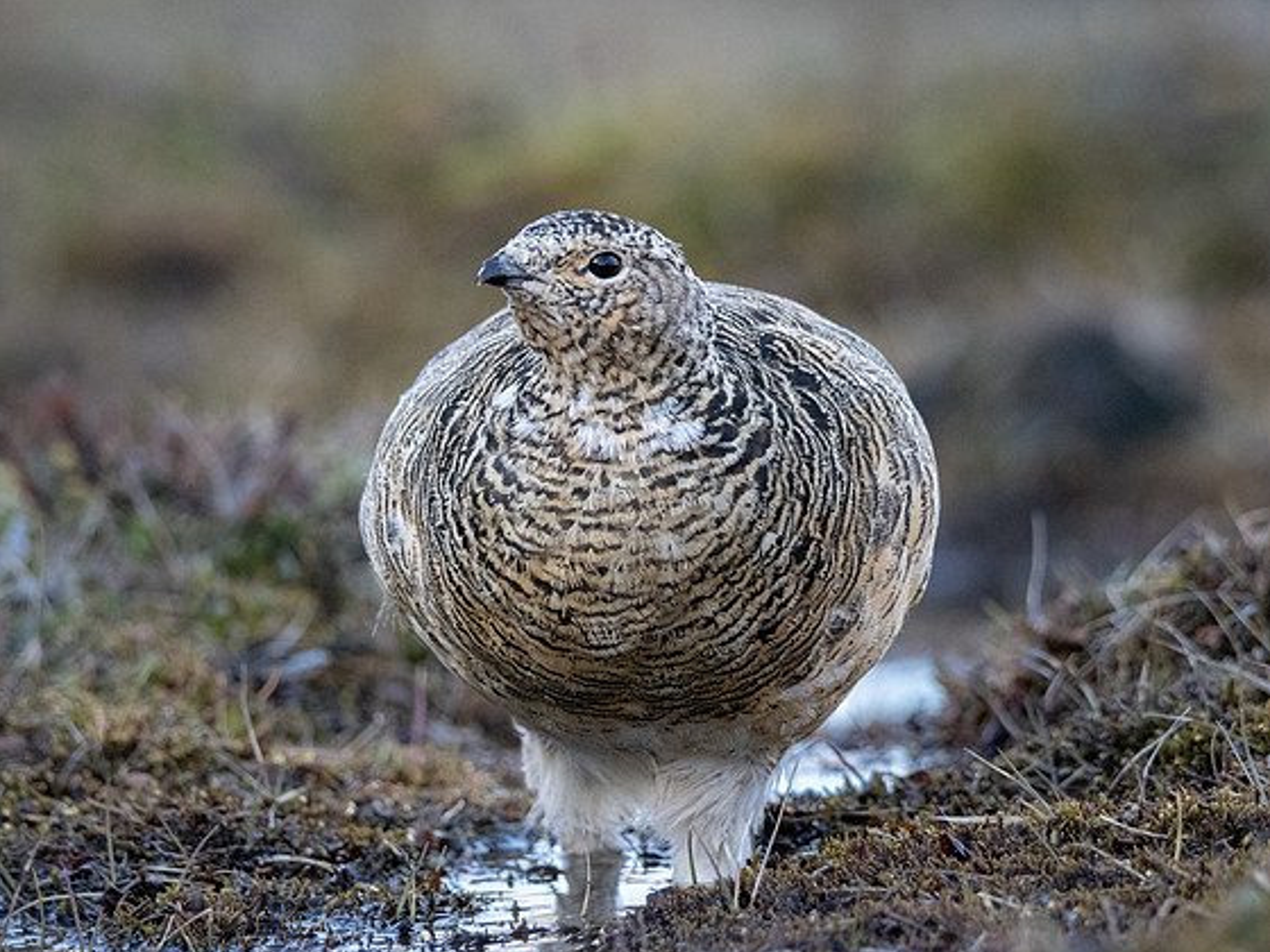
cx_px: 622
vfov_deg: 2.2
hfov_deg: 3.0
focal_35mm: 662
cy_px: 277
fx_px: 24288
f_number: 6
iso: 3200
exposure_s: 1/2000
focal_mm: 350
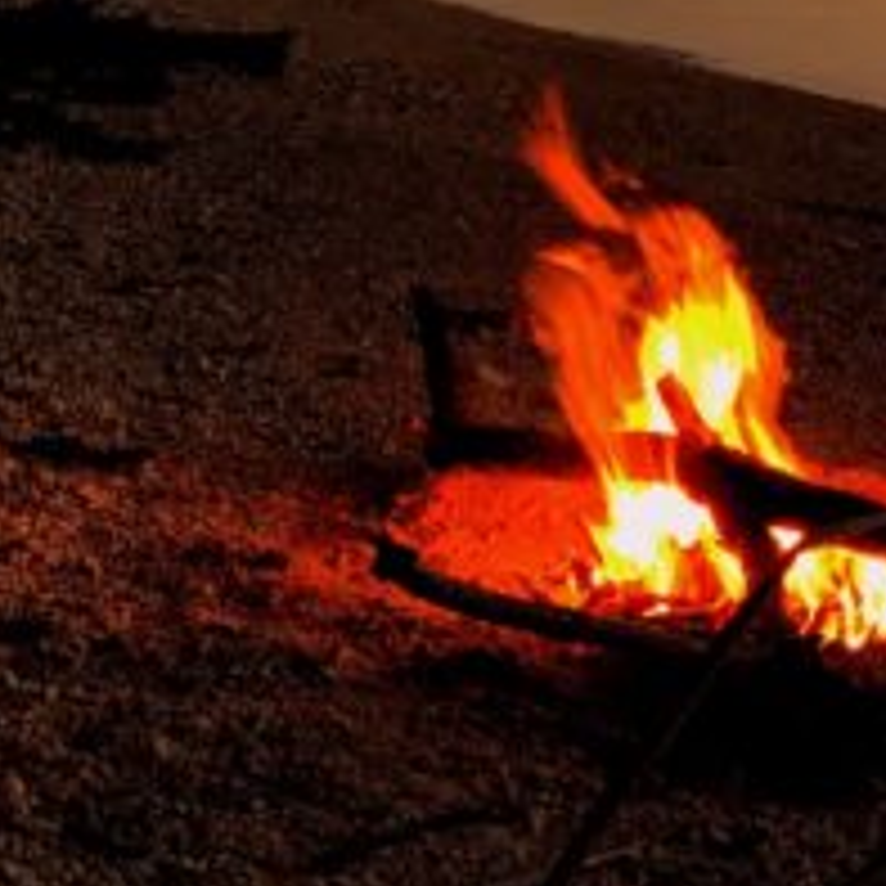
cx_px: 1327
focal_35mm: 100
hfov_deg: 16.0
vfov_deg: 16.7
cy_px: -157
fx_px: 2896
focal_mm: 4.15
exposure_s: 1/30
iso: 50
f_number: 2.2
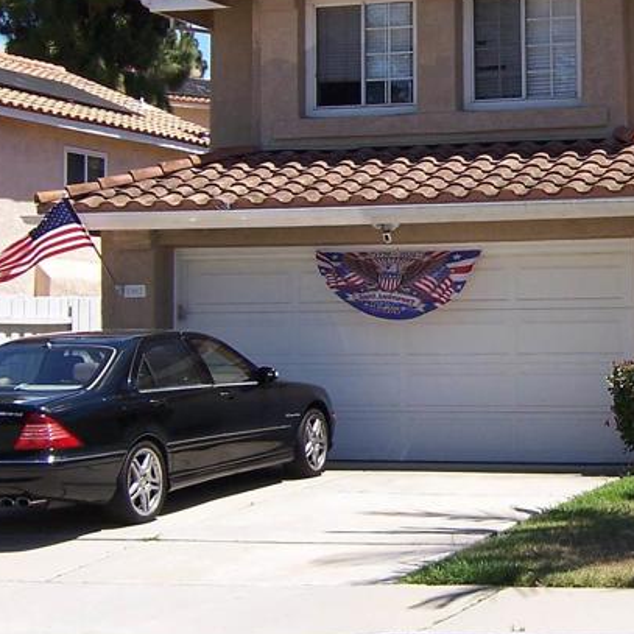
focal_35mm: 89
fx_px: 1844
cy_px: 252
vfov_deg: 19.5
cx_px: 525
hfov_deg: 19.3
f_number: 4
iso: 80
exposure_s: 1/500
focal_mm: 6.7
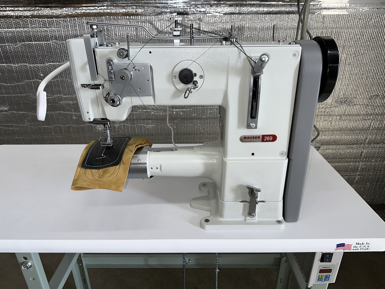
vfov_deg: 56.8
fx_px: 267
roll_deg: +0.5
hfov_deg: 71.6
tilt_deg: -24.9
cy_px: 144
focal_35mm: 24
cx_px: 192
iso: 50
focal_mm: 6.86
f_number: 1.78
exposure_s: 1/272
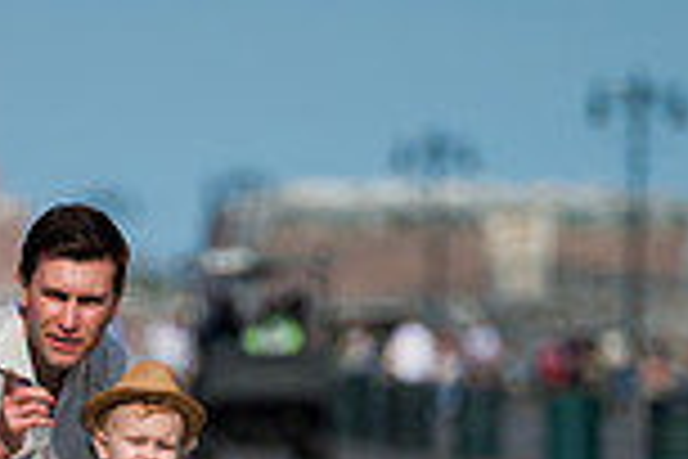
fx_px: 14447
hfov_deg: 2.7
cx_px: -13
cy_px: 576
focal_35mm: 756
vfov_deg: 1.8
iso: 200
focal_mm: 200
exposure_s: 1/6400
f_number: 4
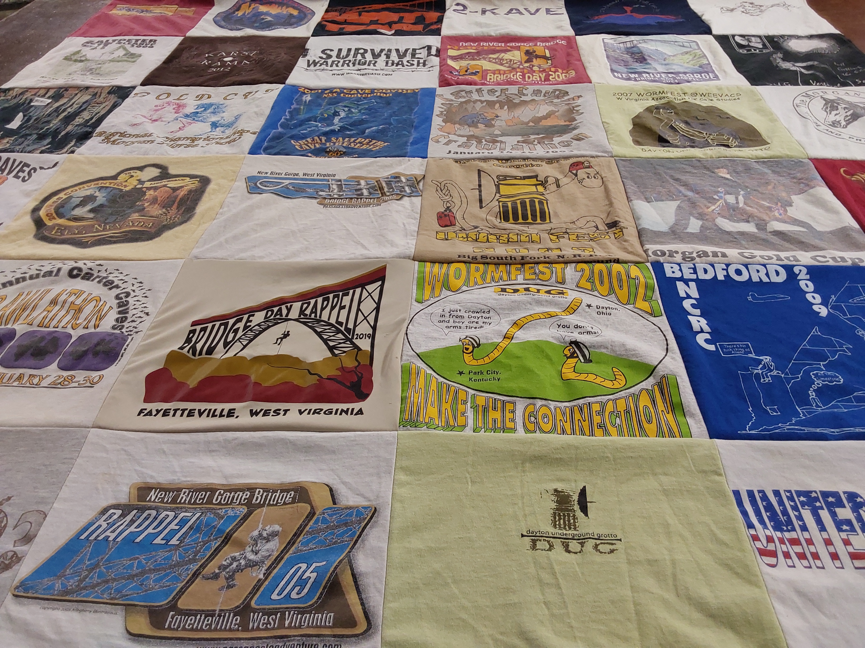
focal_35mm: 28
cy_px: 324
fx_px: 700
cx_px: 432
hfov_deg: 63.4
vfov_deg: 49.7
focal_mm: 2.91
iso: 80
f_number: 1.9
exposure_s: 1/60
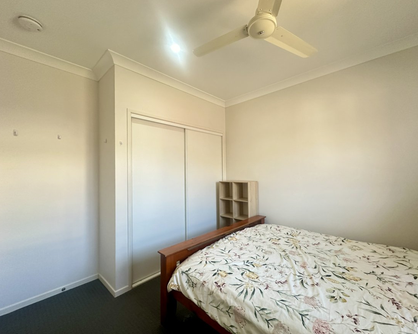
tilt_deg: +1.0
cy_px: 170
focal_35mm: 15
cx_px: 226
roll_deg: +1.2
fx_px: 186
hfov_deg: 96.6
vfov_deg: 84.1
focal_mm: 2.22
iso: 320
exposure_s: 1/87
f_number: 2.2
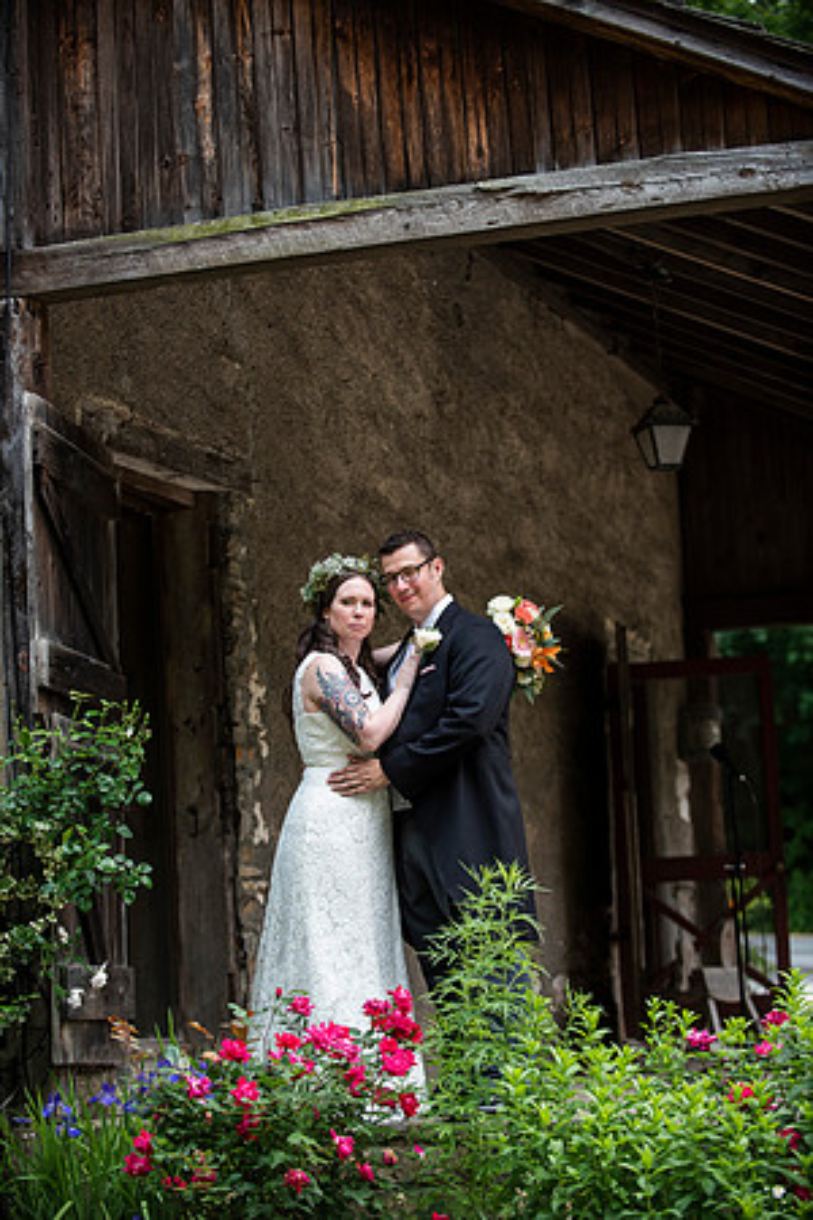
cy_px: 610
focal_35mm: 82
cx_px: 406
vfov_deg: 24.8
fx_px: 2778
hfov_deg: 16.7
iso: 640
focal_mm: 82
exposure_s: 1/2000
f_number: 2.8
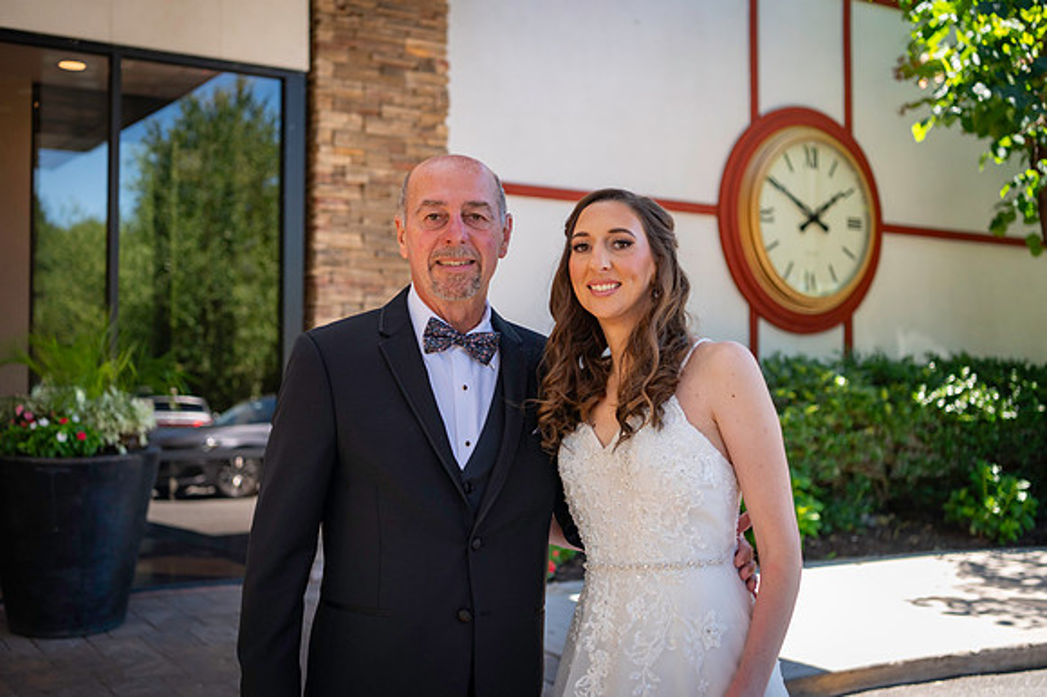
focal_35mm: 44
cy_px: 348
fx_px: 1279
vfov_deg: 30.5
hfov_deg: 44.5
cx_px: 524
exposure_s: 1/2000
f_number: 2.8
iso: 1000
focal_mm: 44
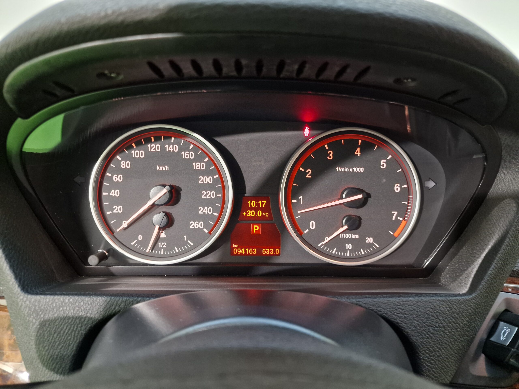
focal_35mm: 23
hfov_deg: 73.9
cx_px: 260
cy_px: 194
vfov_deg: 58.9
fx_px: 345
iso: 500
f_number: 1.8
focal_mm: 6.4
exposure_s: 1/25
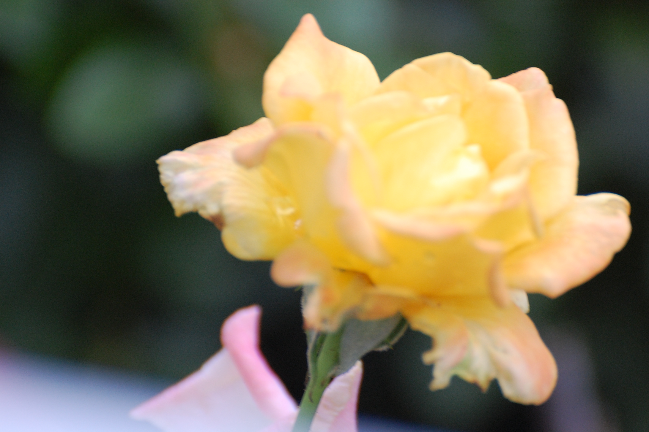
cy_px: 216
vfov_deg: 3.0
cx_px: 324
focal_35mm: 450
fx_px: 8105
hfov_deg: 4.6
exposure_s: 1/125
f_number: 5.6
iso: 720
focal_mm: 300
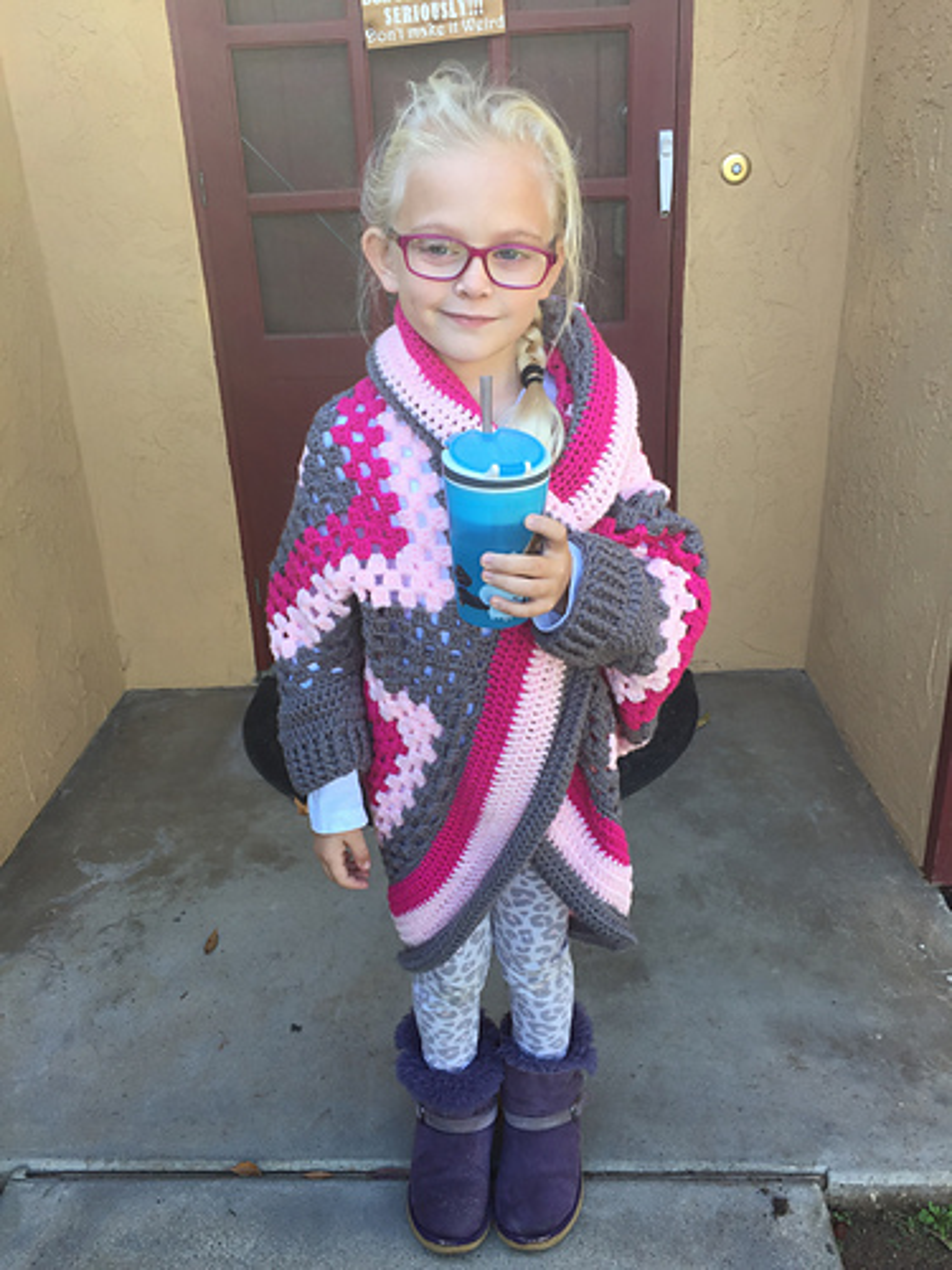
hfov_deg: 48.2
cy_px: 635
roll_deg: +3.3
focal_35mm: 29
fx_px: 1063
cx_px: 476
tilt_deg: -23.0
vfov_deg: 61.7
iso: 32
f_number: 2.2
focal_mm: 4.15
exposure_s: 1/120
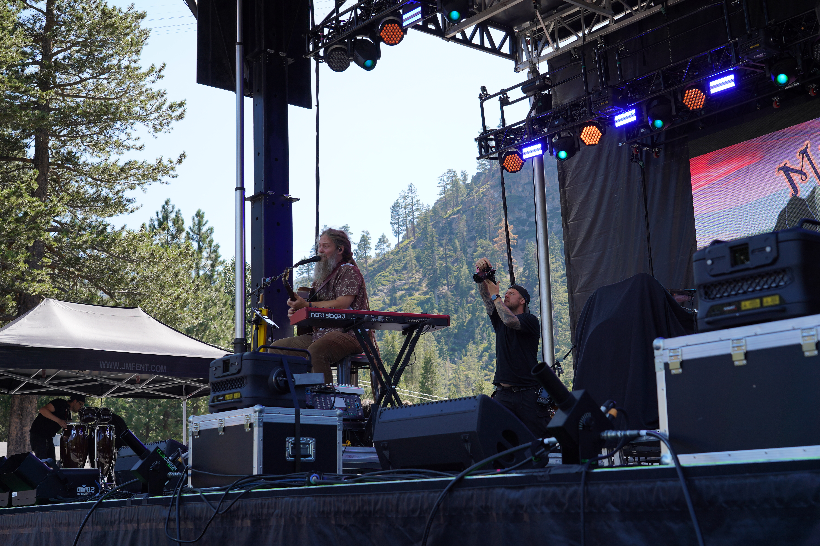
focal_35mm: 49
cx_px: 410
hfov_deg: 40.3
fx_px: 1116
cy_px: 273
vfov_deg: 27.5
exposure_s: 1/160
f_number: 6.3
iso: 100
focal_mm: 49
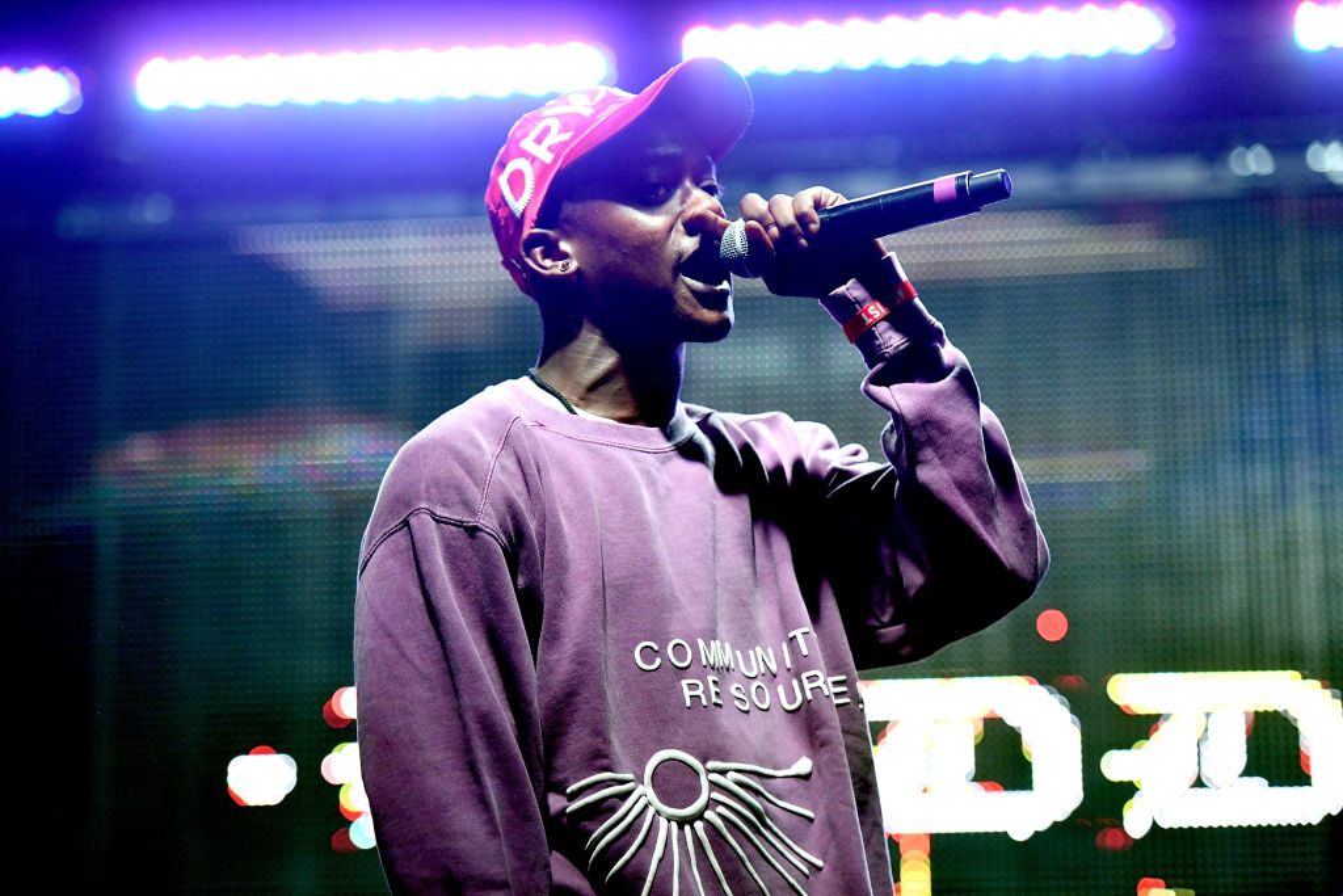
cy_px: 448
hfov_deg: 16.4
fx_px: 4664
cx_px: 672
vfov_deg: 11.0
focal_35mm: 125
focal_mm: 125
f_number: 2.8
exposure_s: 1/1250
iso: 4000
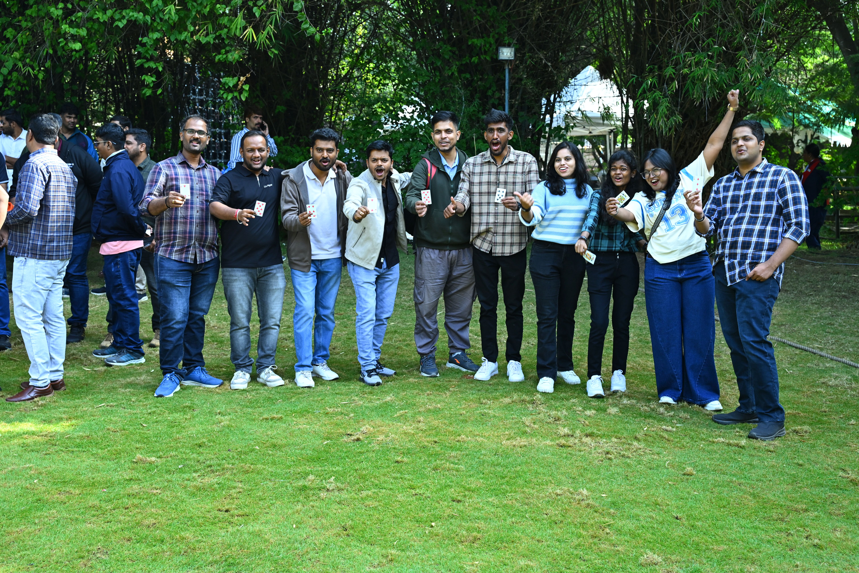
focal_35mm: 42
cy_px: 286
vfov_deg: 31.9
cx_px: 430
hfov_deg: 46.4
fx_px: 1002
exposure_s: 1/200
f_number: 5
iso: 400
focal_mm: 42
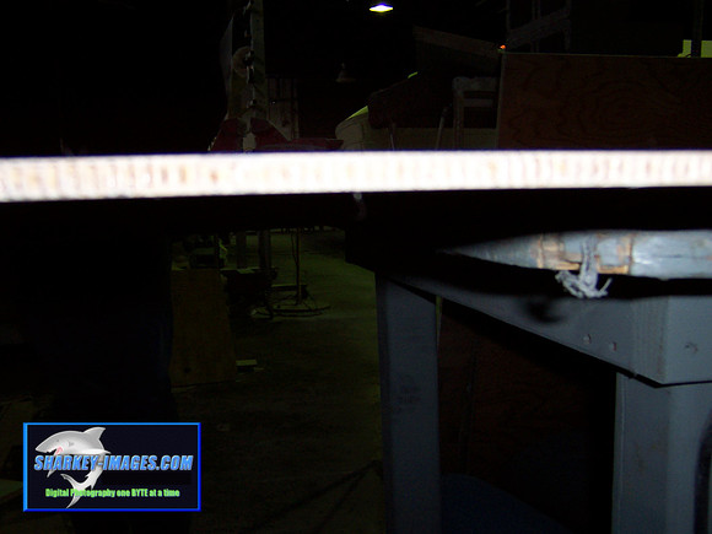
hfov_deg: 51.4
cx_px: 356
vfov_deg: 39.7
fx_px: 740
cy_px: 267
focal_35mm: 36
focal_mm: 5.6
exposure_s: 1/60
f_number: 2.8
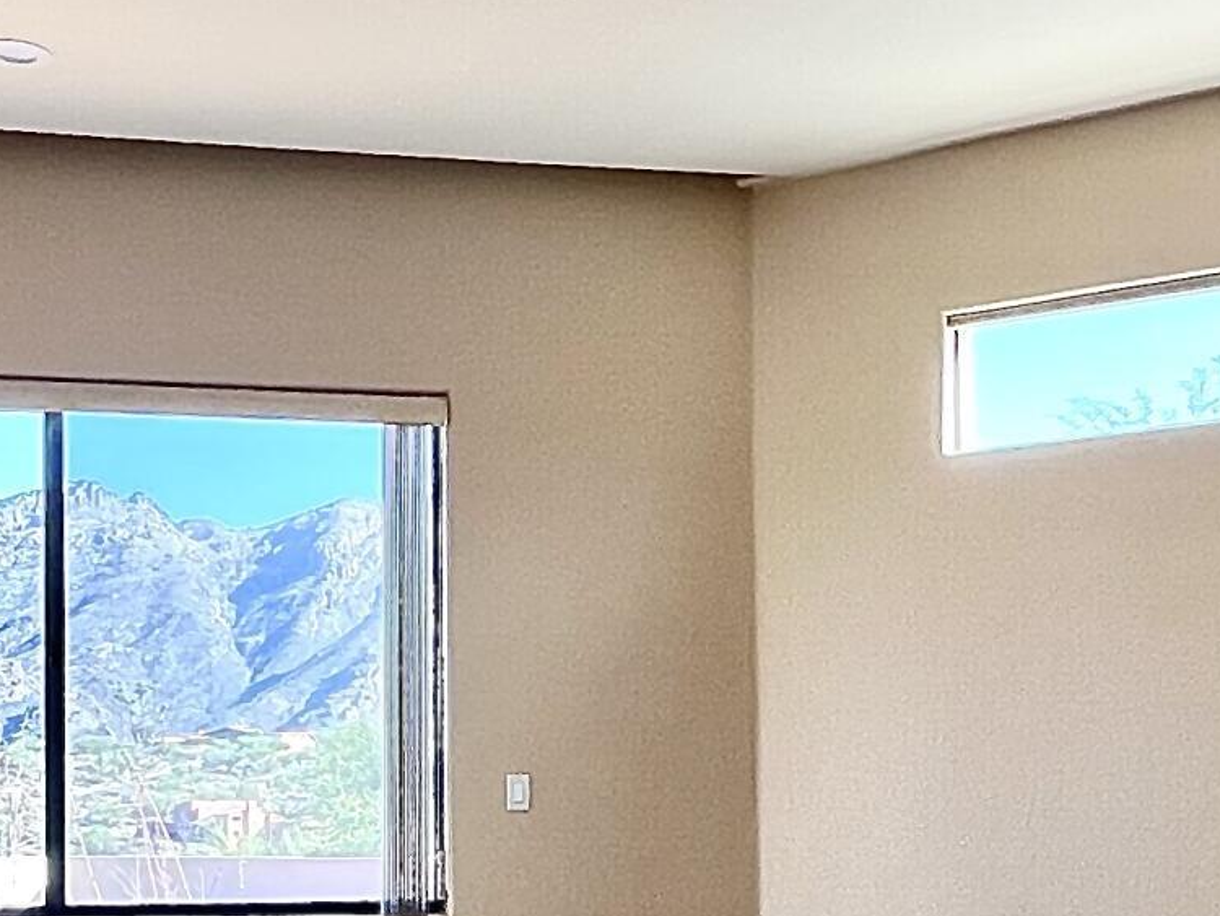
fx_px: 1833
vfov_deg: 27.0
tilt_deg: -0.3
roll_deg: +0.5
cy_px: 831
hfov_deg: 36.7
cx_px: 712
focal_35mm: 52
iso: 50
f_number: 1.8
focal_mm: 1.57
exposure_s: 1/120
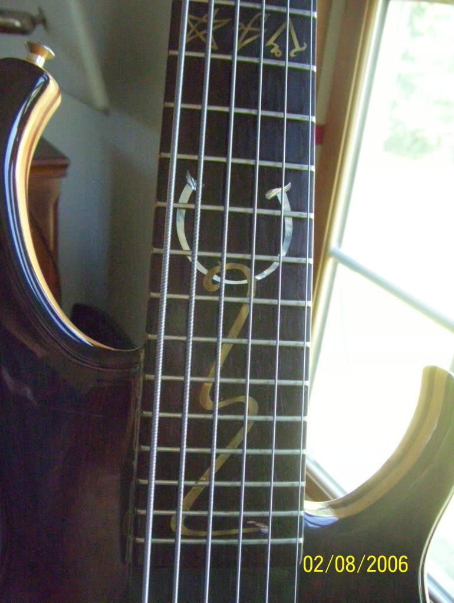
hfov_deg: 39.7
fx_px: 628
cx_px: 227
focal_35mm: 36
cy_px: 302
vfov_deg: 51.3
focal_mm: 6
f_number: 2.7
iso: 1250
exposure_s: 1/125
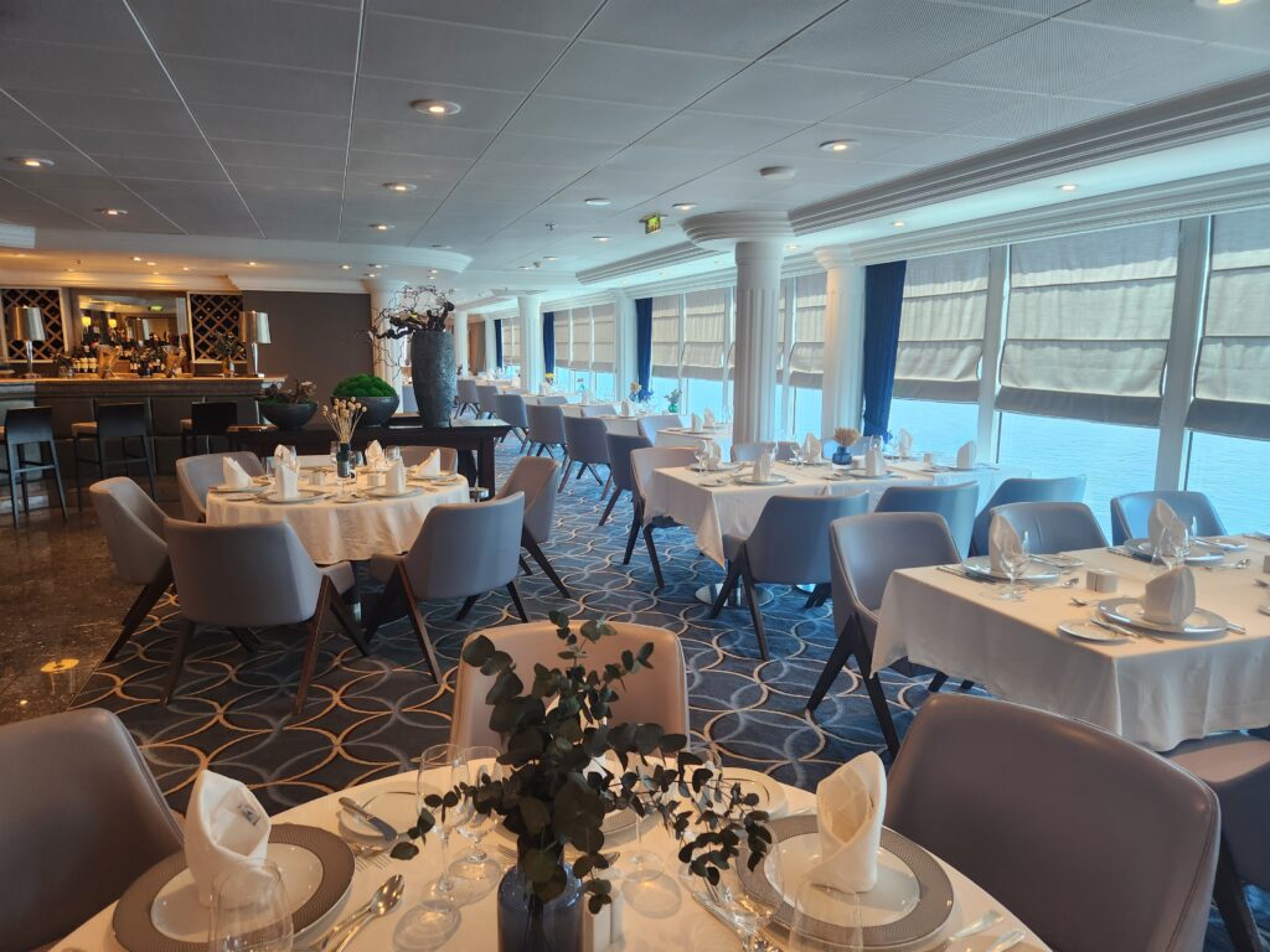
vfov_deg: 58.9
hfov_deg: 73.9
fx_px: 844
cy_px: 476
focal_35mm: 23
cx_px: 635
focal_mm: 5.4
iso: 125
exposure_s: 1/120
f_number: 1.8
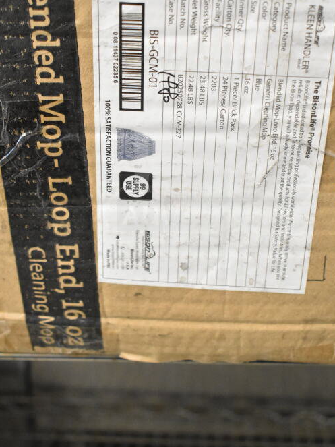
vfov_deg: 31.3
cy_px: 177
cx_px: 192
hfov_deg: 23.7
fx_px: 796
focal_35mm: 62
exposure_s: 1/50
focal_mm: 31
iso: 5000
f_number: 4.2
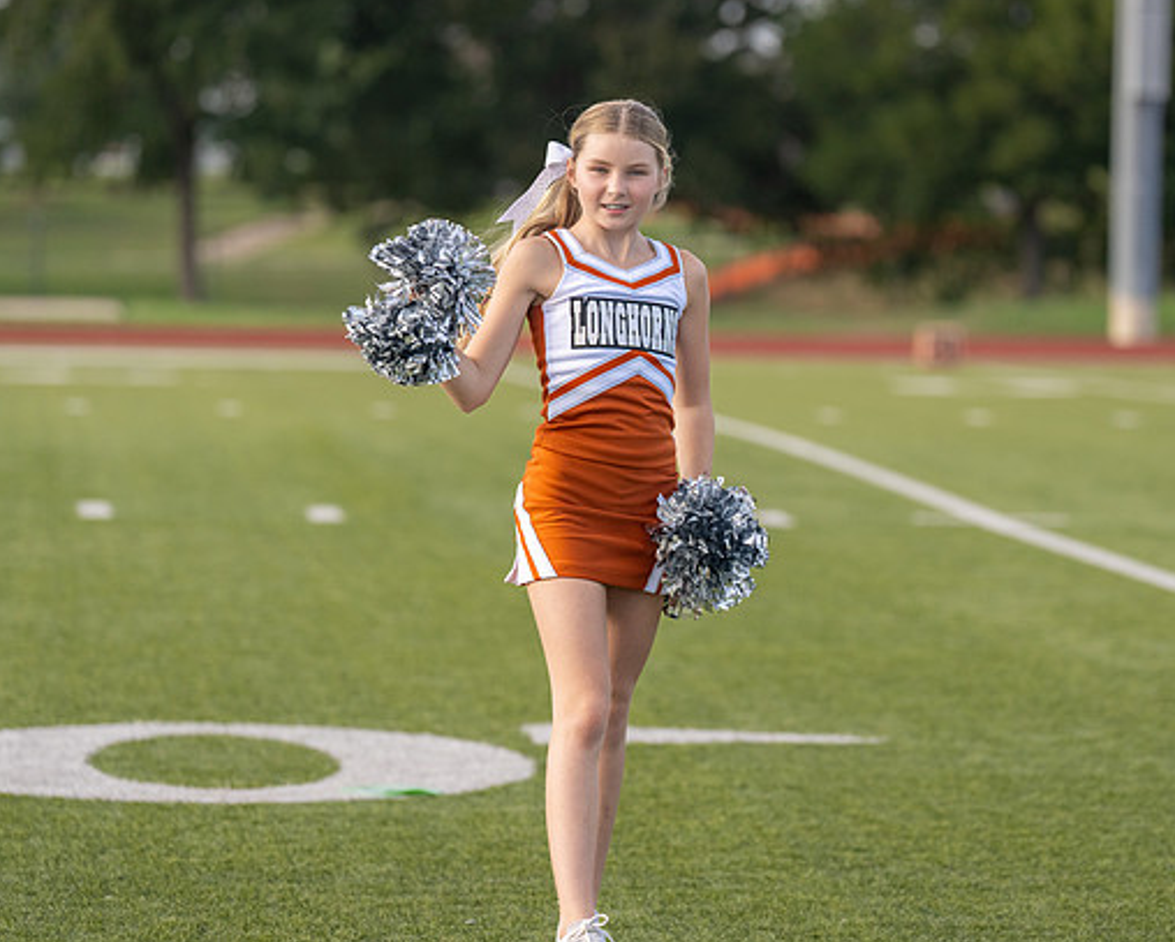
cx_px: 617
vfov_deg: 8.7
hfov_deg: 10.9
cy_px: 420
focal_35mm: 177
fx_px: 6159
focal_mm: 135
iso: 400
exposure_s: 1/3200
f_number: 2.8
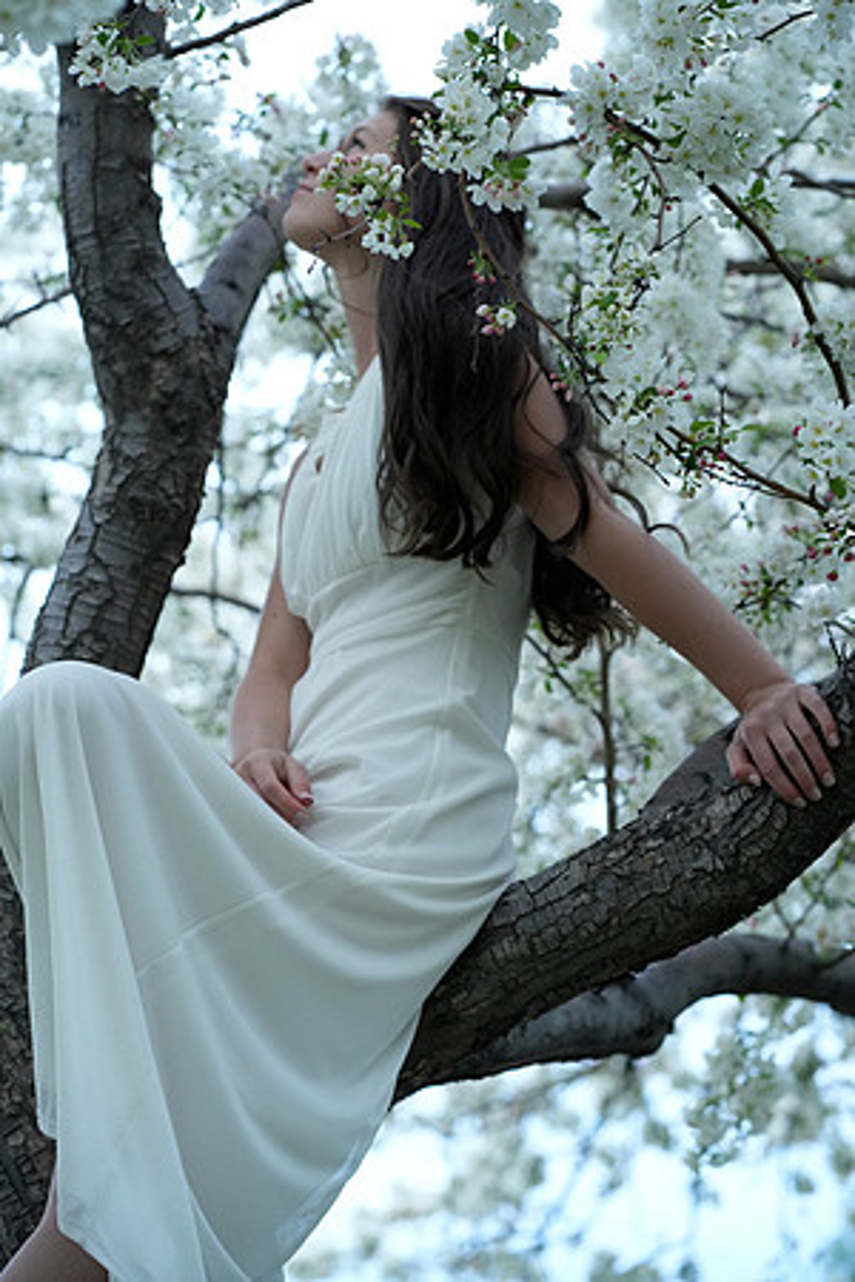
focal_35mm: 85
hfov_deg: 16.1
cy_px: 641
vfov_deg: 23.9
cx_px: 428
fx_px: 3028
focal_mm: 85
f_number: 4
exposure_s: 1/400
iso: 2500
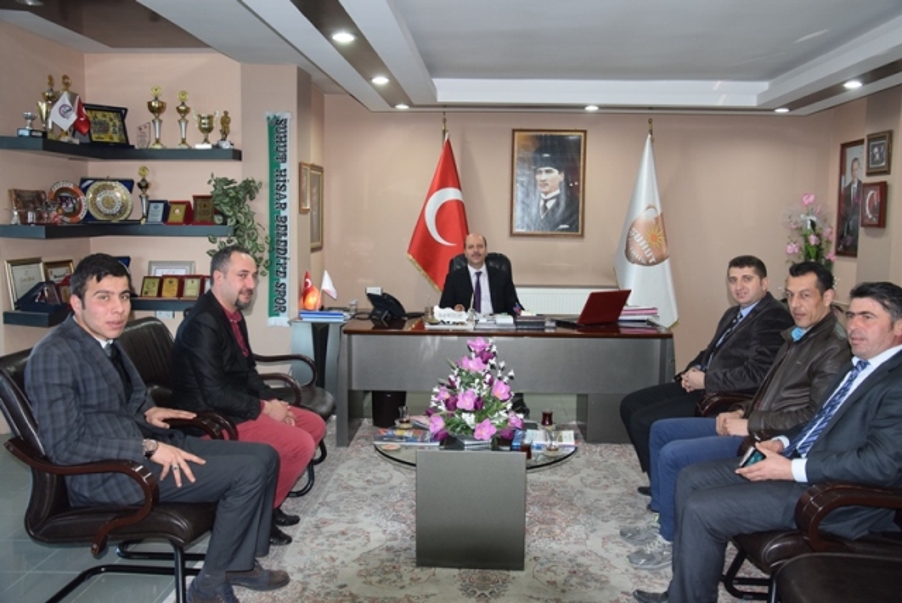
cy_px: 302
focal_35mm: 33
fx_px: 828
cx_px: 451
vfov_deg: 40.0
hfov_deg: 57.2
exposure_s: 1/60
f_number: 3.8
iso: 900
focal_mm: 22
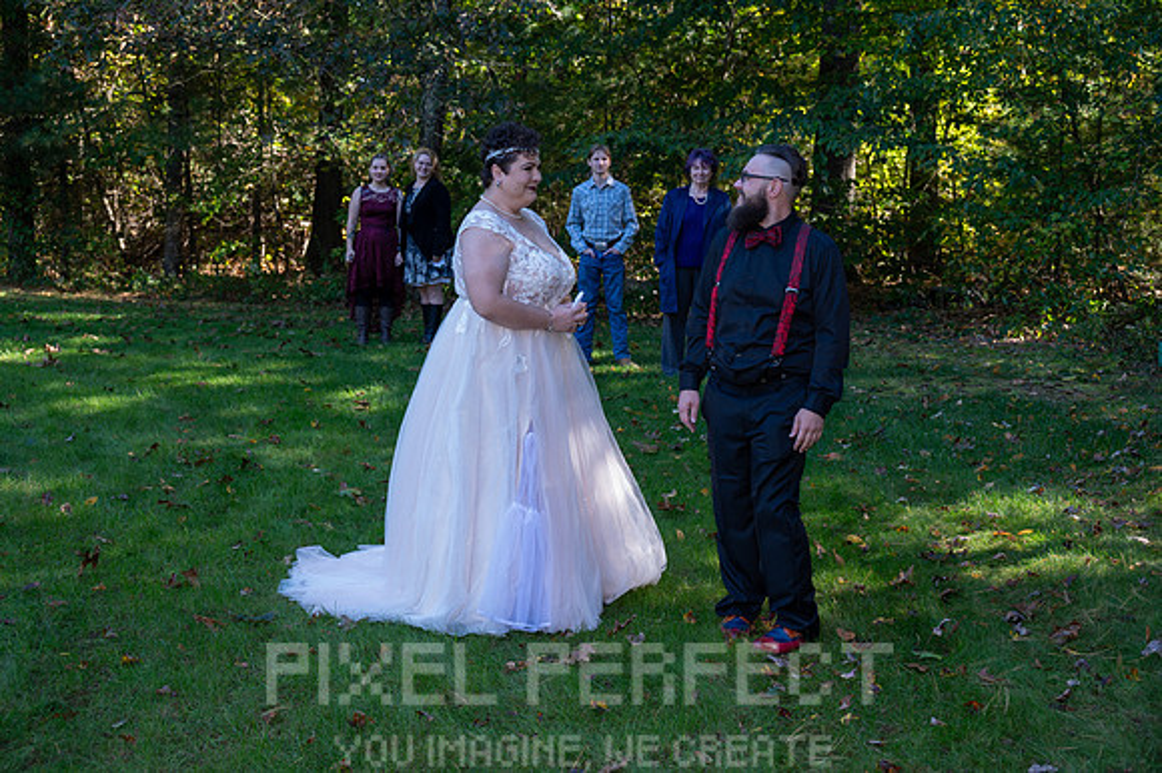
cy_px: 386
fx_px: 1677
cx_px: 581
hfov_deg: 38.2
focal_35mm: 52
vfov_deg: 26.0
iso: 280
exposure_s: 1/60
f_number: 5.6
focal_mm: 52
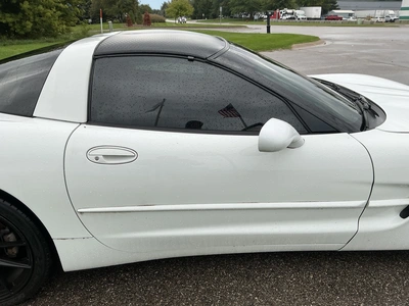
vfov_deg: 49.7
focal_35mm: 28
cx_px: 204
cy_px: 153
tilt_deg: -20.4
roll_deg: +0.2
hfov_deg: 63.4
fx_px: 331
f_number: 1.8
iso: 16
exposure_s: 1/125
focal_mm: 3
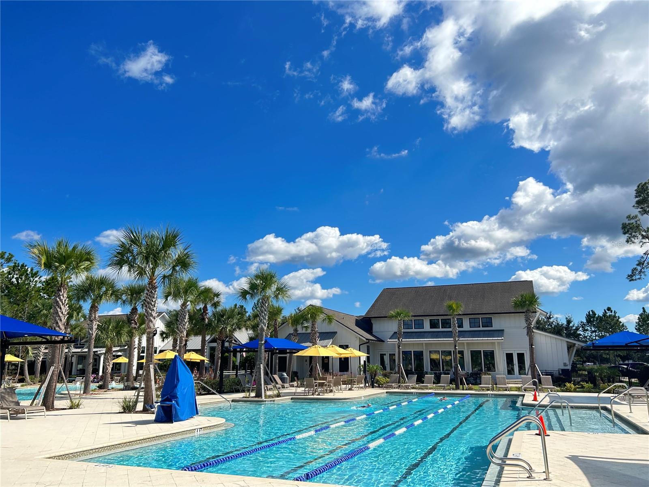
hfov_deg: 67.3
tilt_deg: +11.8
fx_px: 487
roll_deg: +0.2
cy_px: 244
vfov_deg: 53.1
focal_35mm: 26
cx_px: 324
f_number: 1.5
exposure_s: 1/2632
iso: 50
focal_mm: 5.7
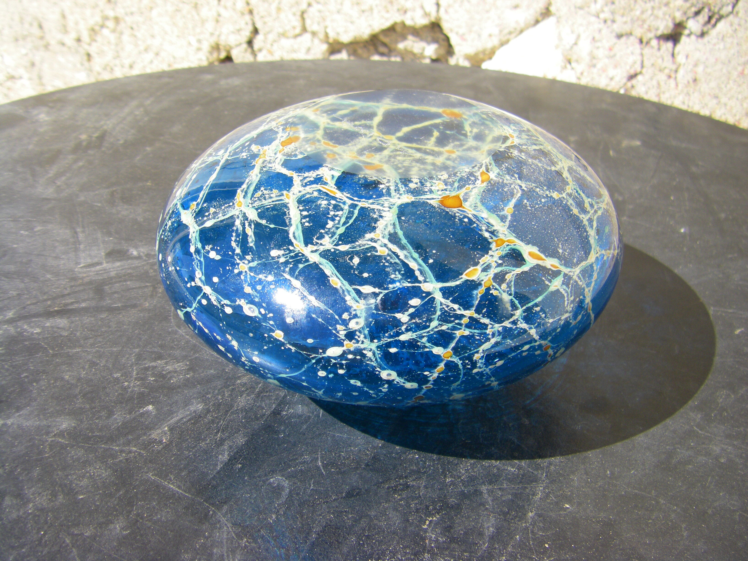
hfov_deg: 49.0
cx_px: 374
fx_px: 821
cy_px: 280
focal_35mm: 38
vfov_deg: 37.7
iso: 64
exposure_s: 1/250
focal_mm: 6.3
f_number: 3.5
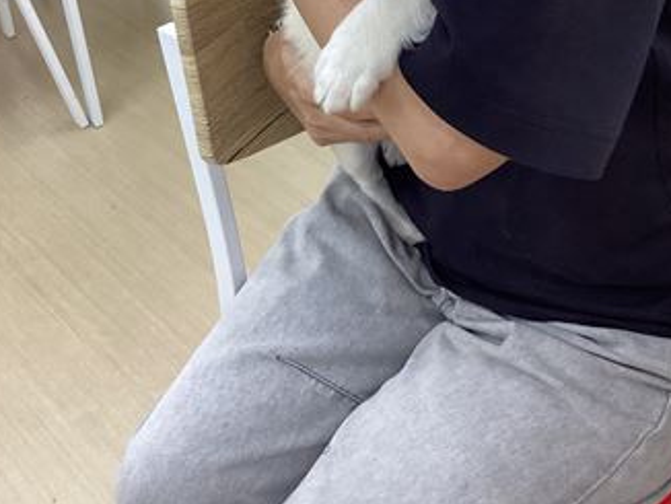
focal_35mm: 57
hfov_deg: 33.7
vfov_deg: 24.9
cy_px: 51
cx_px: 358
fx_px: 1106
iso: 125
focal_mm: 3.3
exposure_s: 1/60
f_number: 2.4
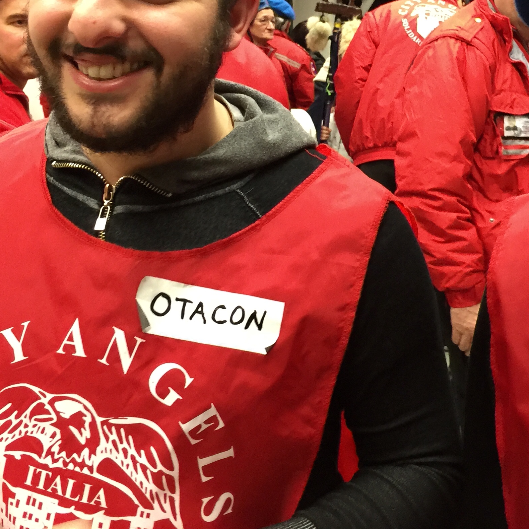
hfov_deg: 31.7
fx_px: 916
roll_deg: -0.4
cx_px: 393
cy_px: 121
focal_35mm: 53
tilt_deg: -6.3
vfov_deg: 31.5
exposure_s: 1/17
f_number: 2.2
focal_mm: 4.15
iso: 100
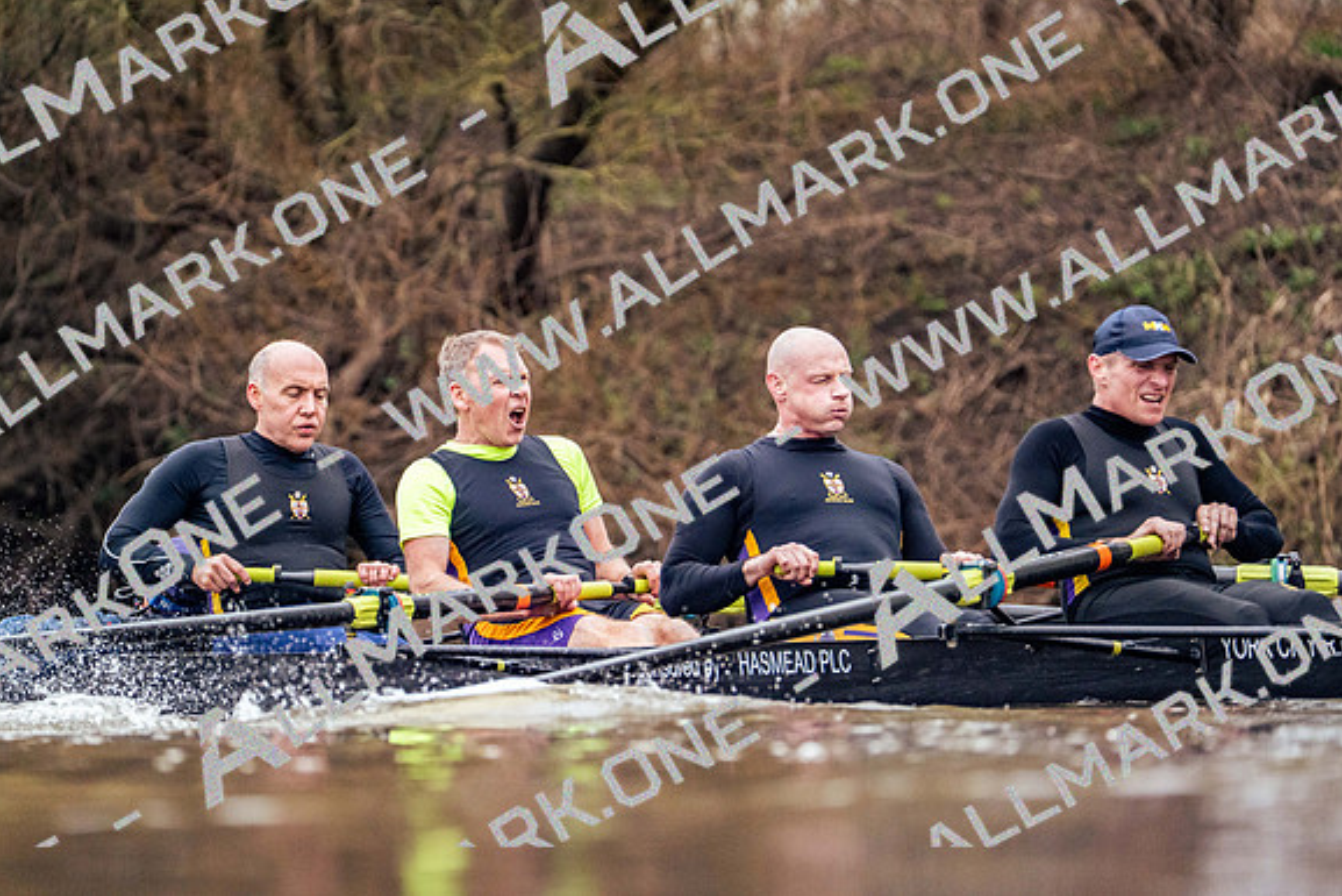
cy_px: 448
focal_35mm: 428
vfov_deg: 3.2
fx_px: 15958
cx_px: 670
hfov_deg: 4.8
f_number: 6.3
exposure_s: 1/2000
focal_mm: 426
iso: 6400
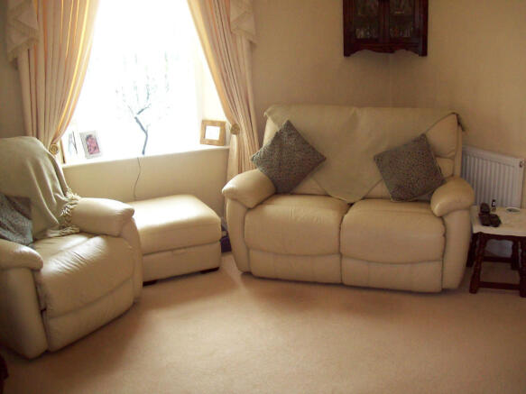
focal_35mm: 36
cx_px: 263
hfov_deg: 51.4
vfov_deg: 39.6
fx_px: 547
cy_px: 197
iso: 200
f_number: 2.7
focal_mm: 6
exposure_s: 1/77
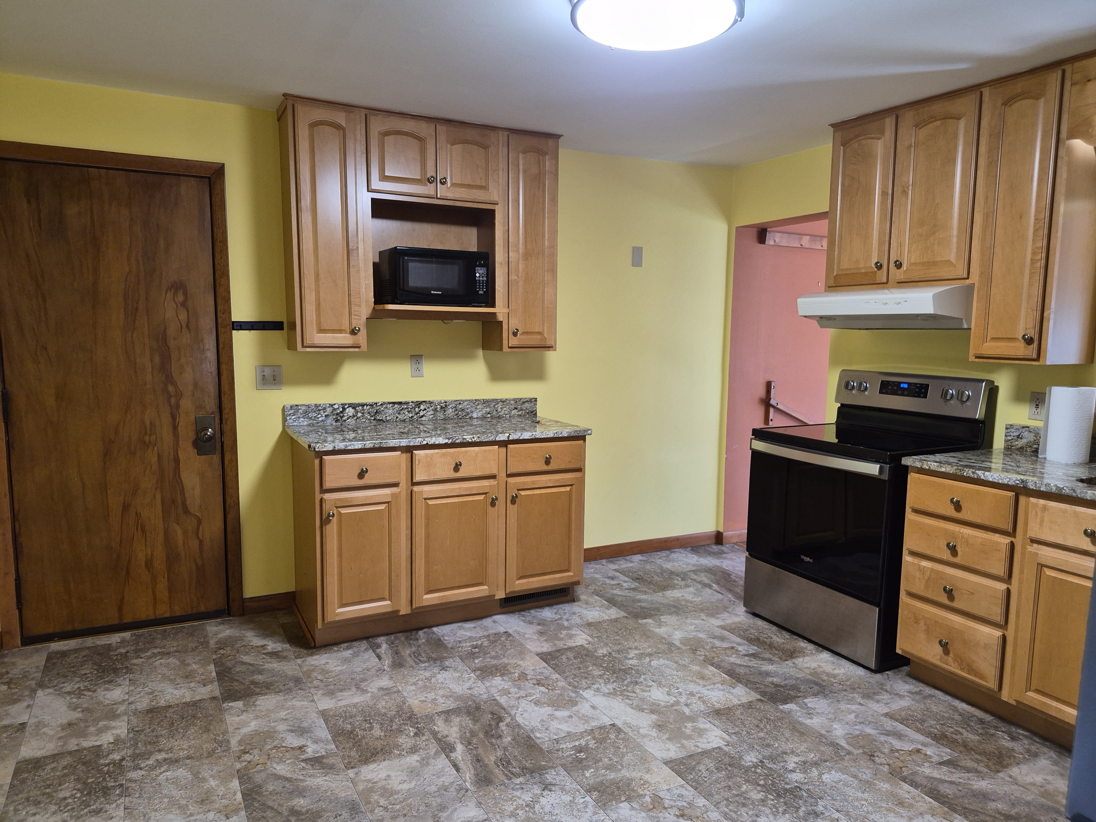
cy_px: 411
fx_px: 728
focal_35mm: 23
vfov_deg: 58.9
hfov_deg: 73.9
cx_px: 548
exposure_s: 1/120
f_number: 1.8
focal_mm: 5.4
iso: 500
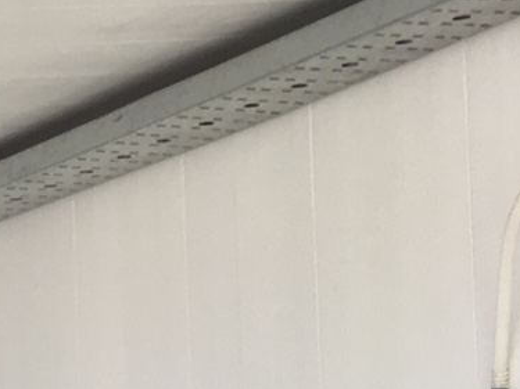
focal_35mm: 156
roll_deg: +3.3
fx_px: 2343
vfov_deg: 9.1
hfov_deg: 10.3
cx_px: -858
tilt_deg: +0.7
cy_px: 710
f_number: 2.2
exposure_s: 1/194
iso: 25
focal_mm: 4.15
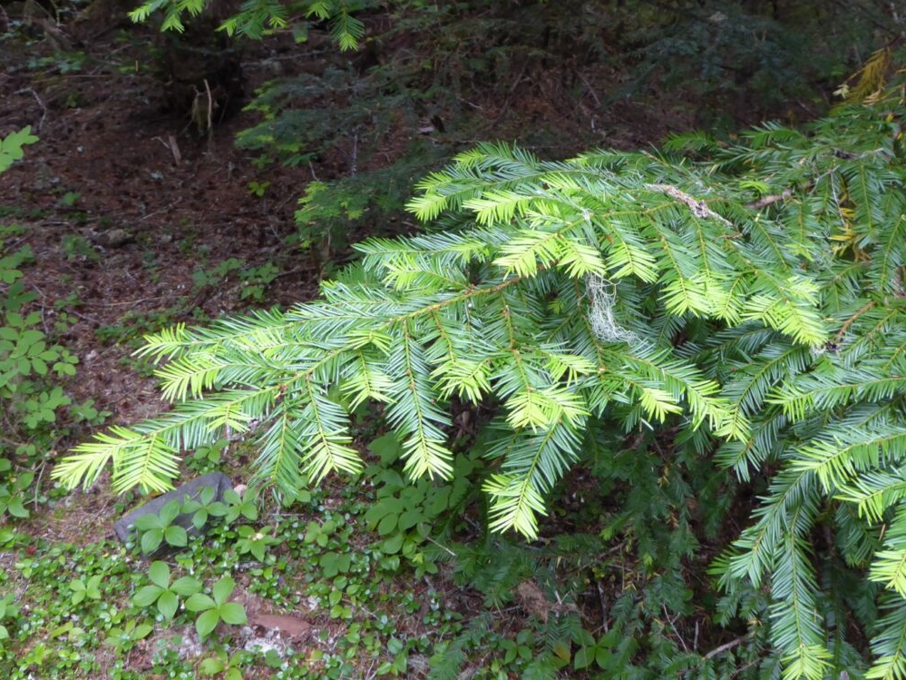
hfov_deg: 45.8
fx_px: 1073
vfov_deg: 35.1
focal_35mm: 41
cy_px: 338
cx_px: 446
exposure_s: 1/15
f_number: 3.8
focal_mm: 7.2
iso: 400
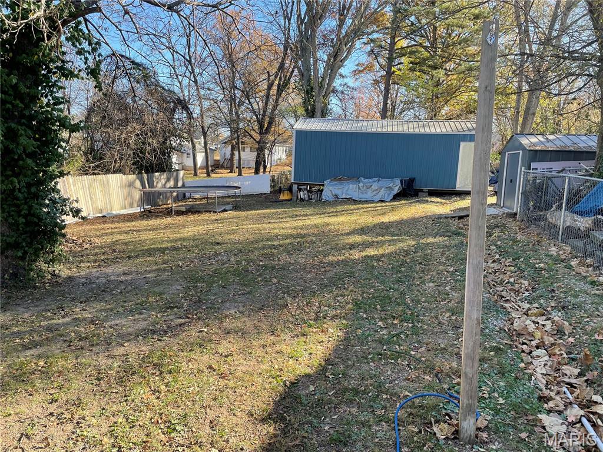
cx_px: 302
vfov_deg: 53.1
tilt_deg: -9.1
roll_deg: -1.7
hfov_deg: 67.3
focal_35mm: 26
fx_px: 453
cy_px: 226
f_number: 1.6
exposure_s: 1/518
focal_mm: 4.2
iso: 32
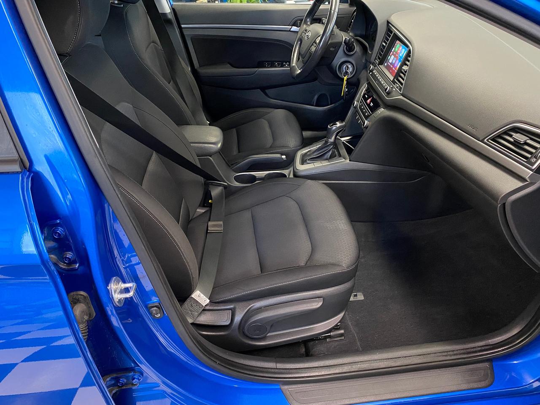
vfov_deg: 53.1
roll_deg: +2.7
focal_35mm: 26
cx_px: 270
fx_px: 406
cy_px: 202
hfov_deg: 67.3
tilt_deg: -34.1
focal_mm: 4.25
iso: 400
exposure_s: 1/60
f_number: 1.8
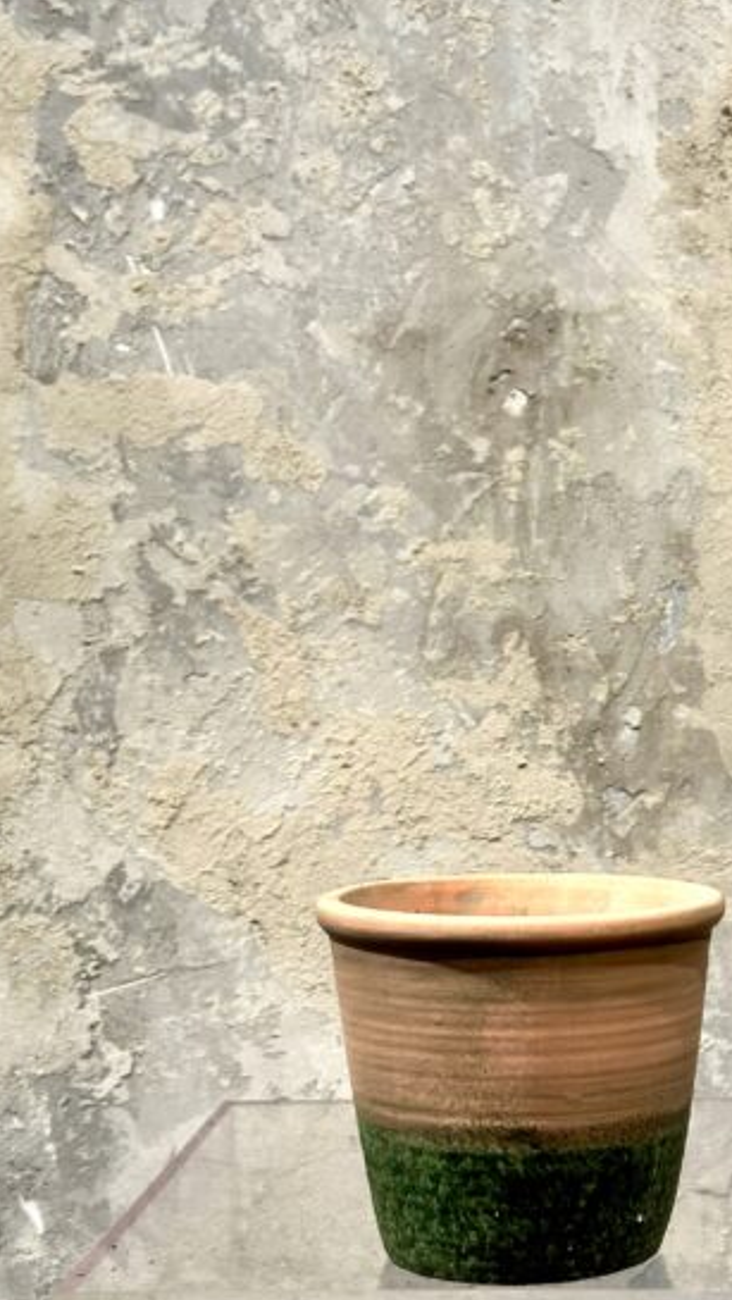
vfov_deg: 32.8
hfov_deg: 18.7
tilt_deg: +0.3
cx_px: 534
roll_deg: +0.1
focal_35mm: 64
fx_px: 2206
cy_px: 667
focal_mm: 6.86
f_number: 1.78
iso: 50
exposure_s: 1/122
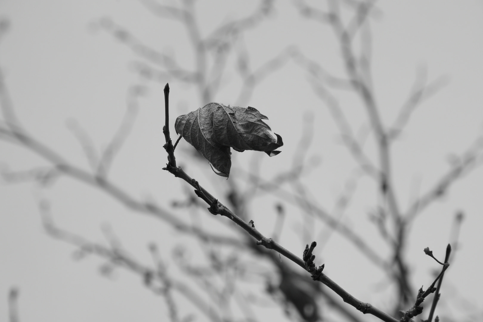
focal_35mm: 183
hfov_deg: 11.2
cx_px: 242
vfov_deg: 7.5
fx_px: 2455
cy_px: 161
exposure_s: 1/500
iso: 200
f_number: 11
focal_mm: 122
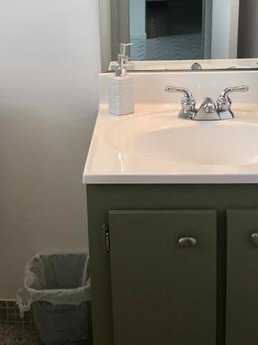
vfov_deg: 31.2
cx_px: 114
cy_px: 88
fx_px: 606
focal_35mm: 61
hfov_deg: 24.0
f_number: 1.8
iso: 25
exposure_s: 1/60
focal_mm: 3.99
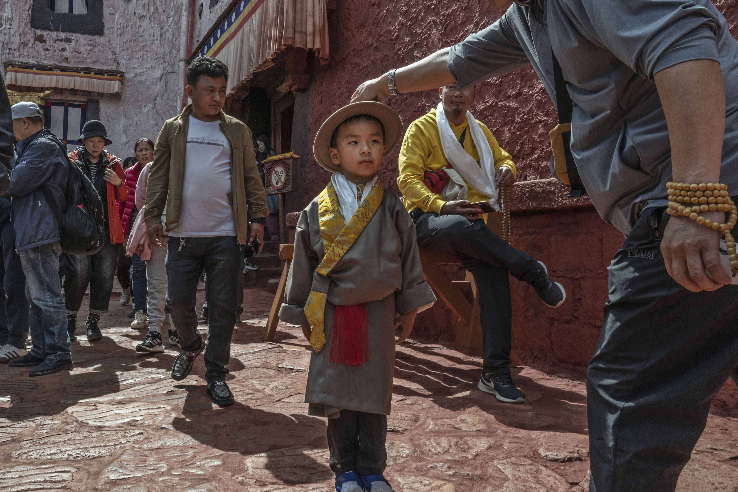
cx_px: 276
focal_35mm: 33
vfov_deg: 40.0
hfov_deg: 56.5
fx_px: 676
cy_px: 241
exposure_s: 1/250
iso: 800
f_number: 18
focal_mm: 25
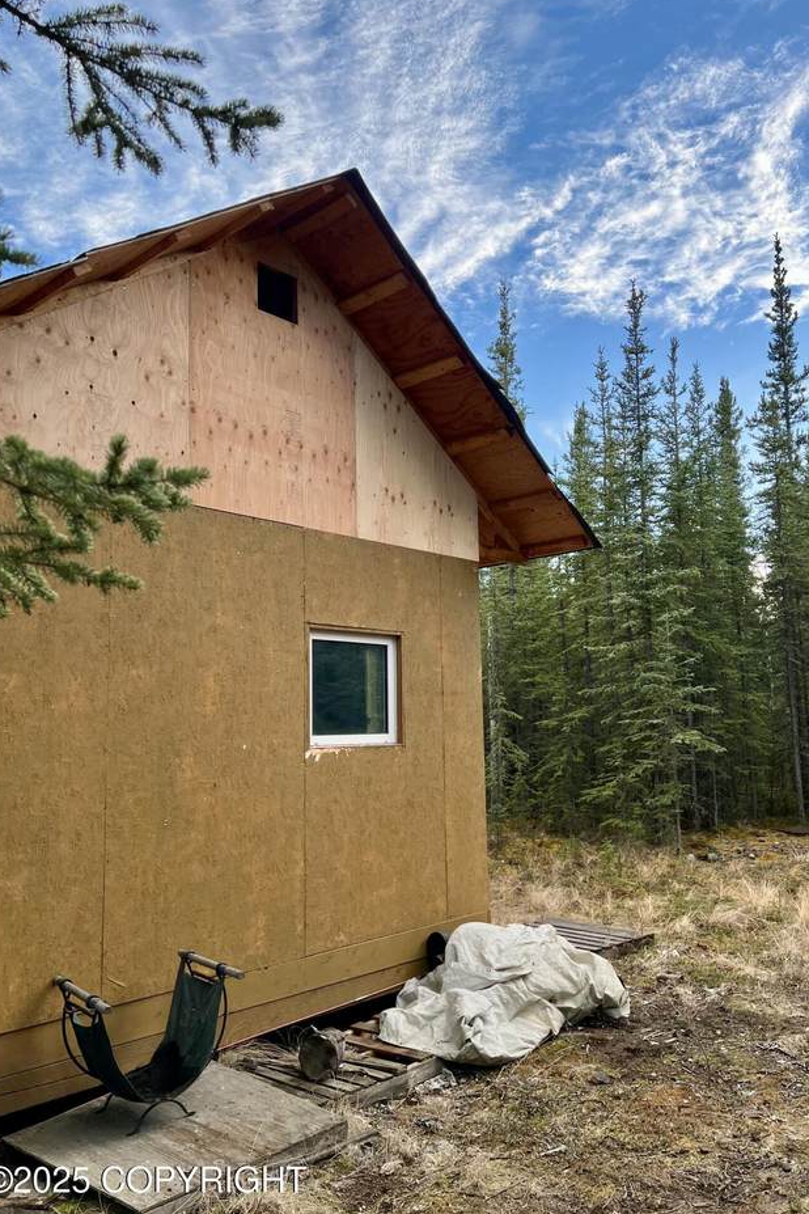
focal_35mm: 28
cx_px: 454
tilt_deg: +8.5
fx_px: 944
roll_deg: +1.6
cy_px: 609
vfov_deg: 65.5
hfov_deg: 46.3
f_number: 1.5
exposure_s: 1/232
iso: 40
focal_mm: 5.7
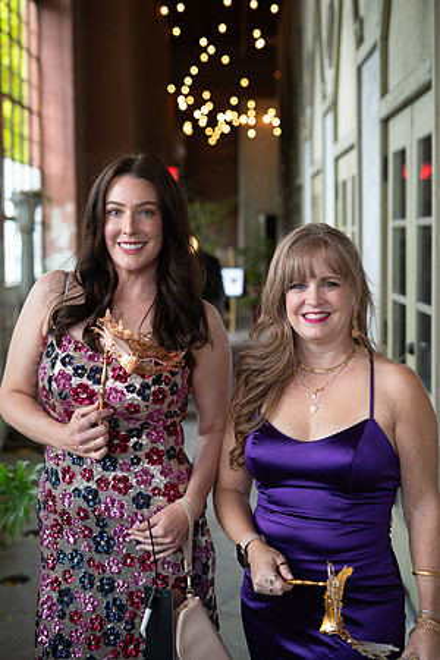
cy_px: 330
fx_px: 917
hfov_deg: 27.0
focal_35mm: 50
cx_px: 220
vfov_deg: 39.6
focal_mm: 50
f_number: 2.8
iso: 400
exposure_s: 1/100
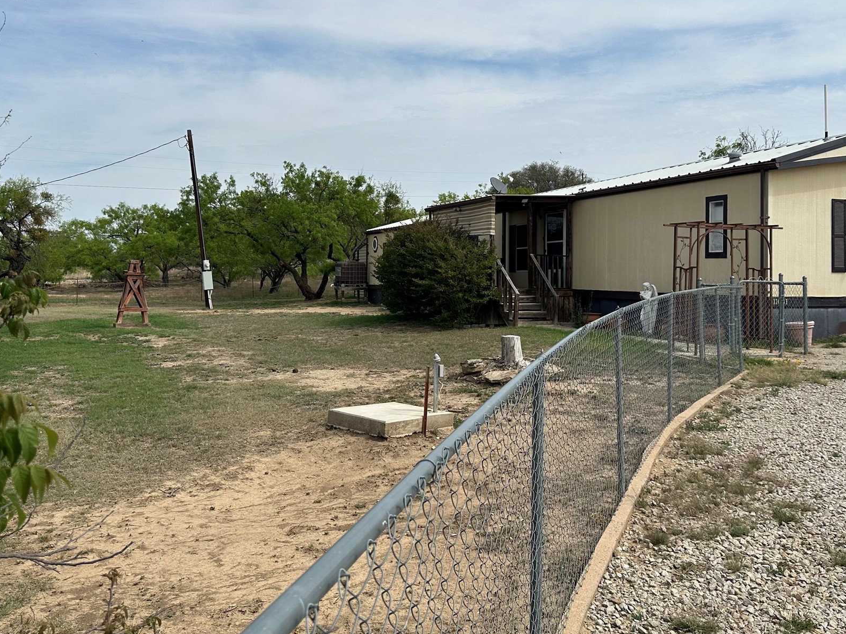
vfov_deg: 45.3
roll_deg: -1.6
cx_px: 458
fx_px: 758
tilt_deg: +1.4
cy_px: 267
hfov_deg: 58.3
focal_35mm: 31
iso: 80
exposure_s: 1/7042
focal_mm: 6.86
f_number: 1.78
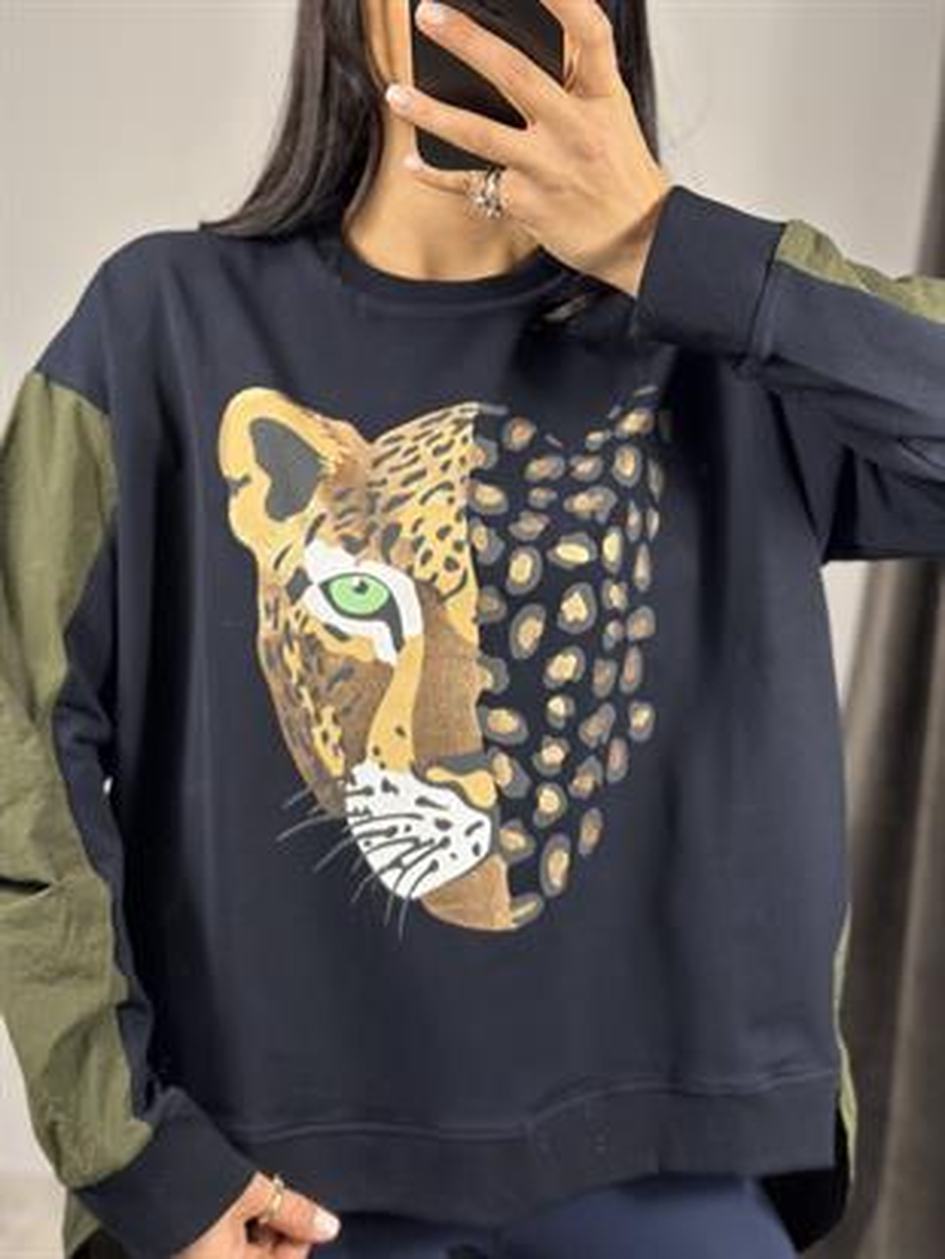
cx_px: 472
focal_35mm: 48
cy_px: 630
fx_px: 1746
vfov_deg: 39.6
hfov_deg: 30.3
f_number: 1.78
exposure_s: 1/100
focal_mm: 6.86
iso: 125
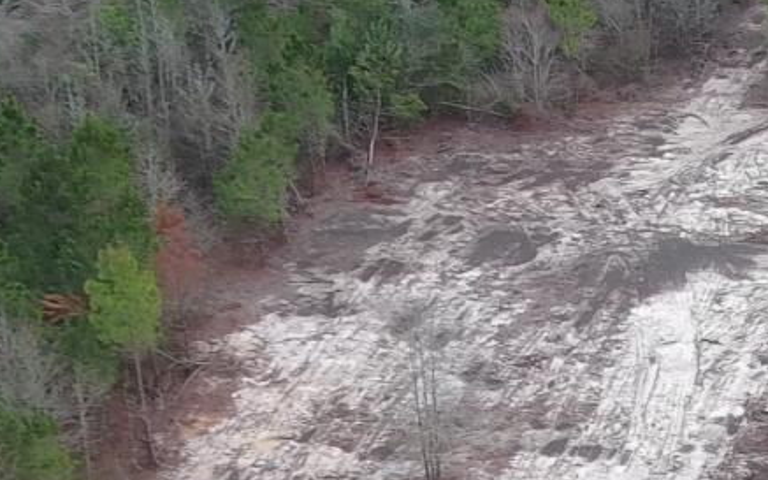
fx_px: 4248
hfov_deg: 10.1
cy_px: 791
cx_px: 1077
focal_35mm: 203
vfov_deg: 6.4
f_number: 2.8
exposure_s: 1/30
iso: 120
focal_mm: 10.57
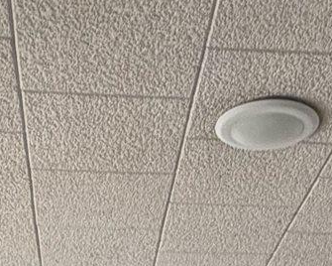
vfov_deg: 11.3
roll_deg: +0.9
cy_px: 760
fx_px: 924
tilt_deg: -11.5
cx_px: 170
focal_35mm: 94
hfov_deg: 20.4
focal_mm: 2.22
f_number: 2.2
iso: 250
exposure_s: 1/121
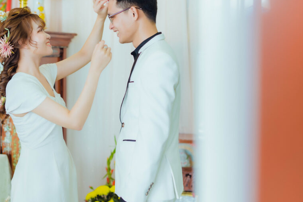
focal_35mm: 67
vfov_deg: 20.3
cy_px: 76
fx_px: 564
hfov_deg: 30.0
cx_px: 121
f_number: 2.2
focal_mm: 50
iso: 400
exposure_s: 1/160
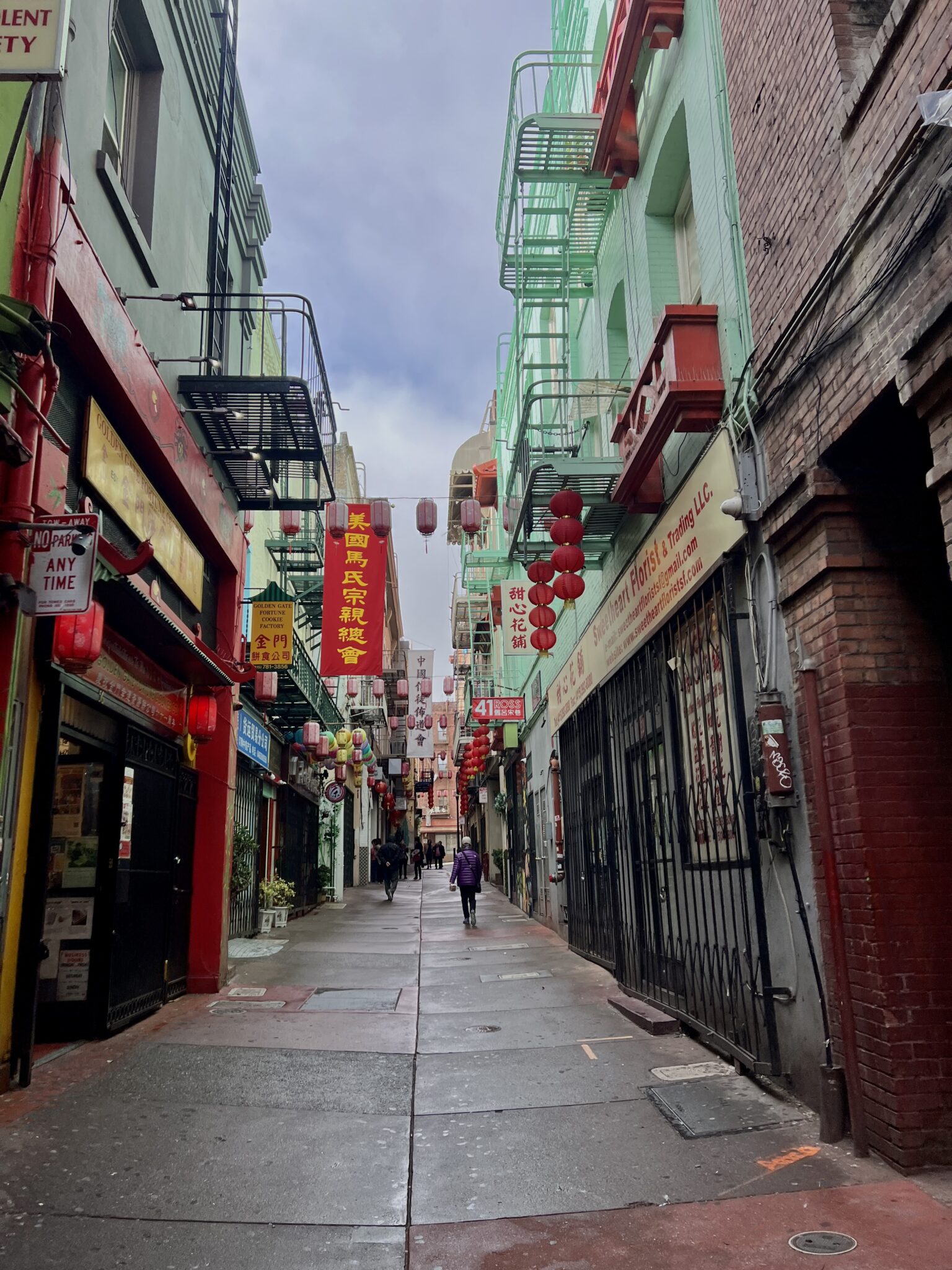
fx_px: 953
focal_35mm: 26
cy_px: 635
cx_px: 476
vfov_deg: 67.3
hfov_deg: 53.1
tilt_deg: +18.9
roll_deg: -0.2
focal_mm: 5.7
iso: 50
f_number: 1.5
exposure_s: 1/974
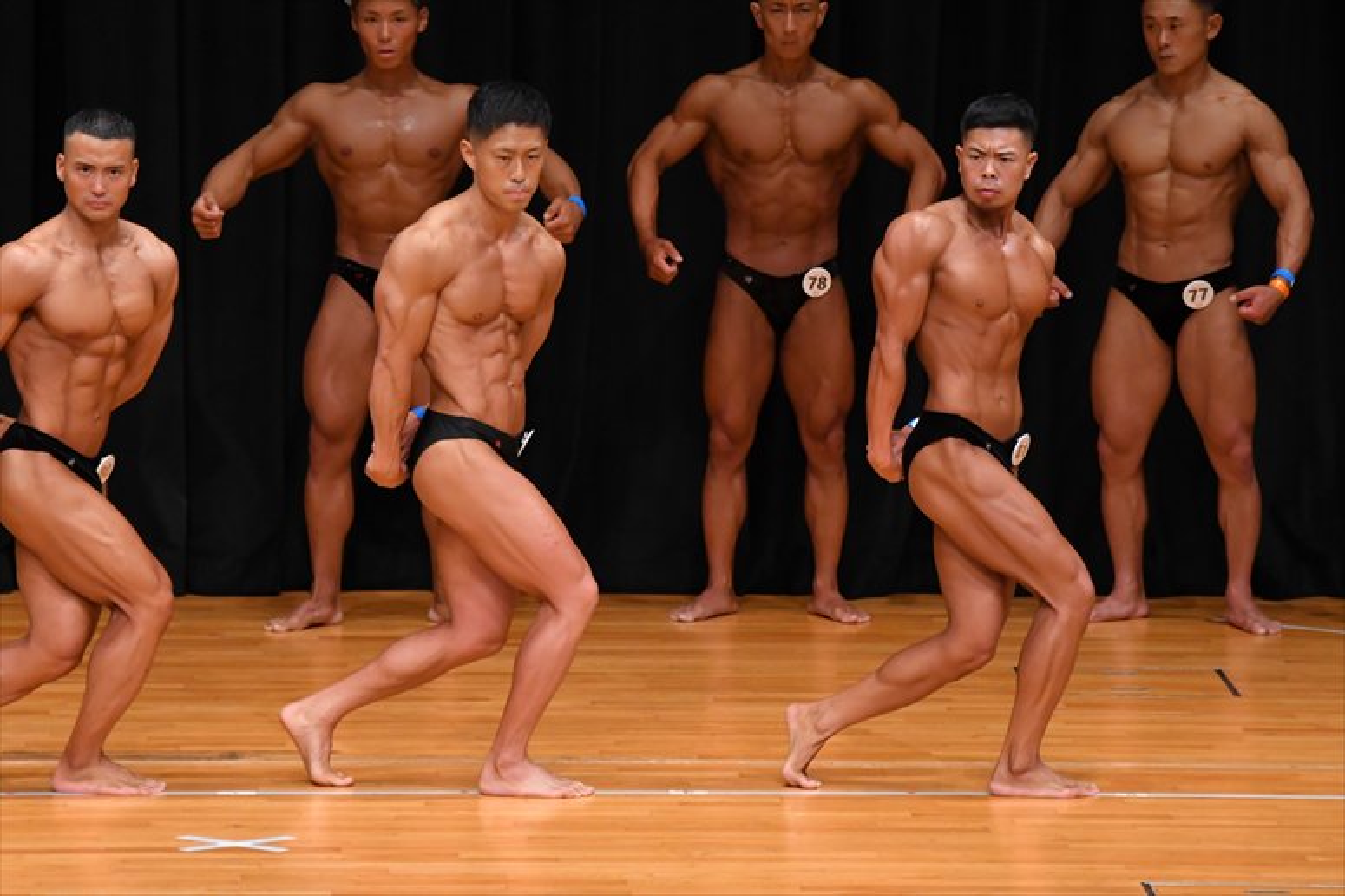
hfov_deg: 7.2
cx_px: 672
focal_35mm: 285
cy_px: 448
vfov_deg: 4.8
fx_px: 10643
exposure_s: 1/400
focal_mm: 190
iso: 3200
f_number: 5.6
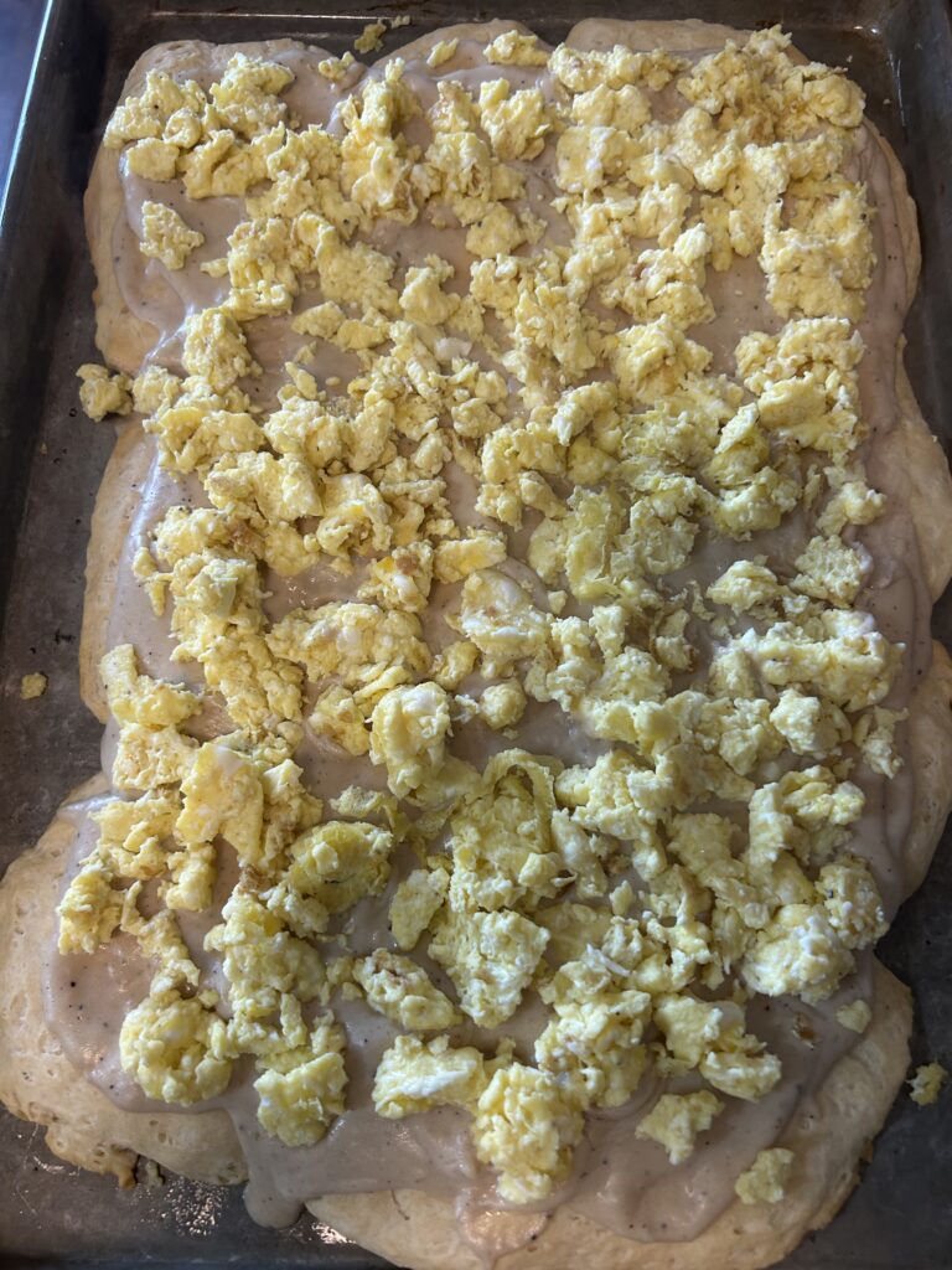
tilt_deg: -70.4
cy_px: 635
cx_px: 476
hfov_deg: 53.1
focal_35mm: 26
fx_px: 953
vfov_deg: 67.3
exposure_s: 1/120
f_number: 1.5
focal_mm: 5.7
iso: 125
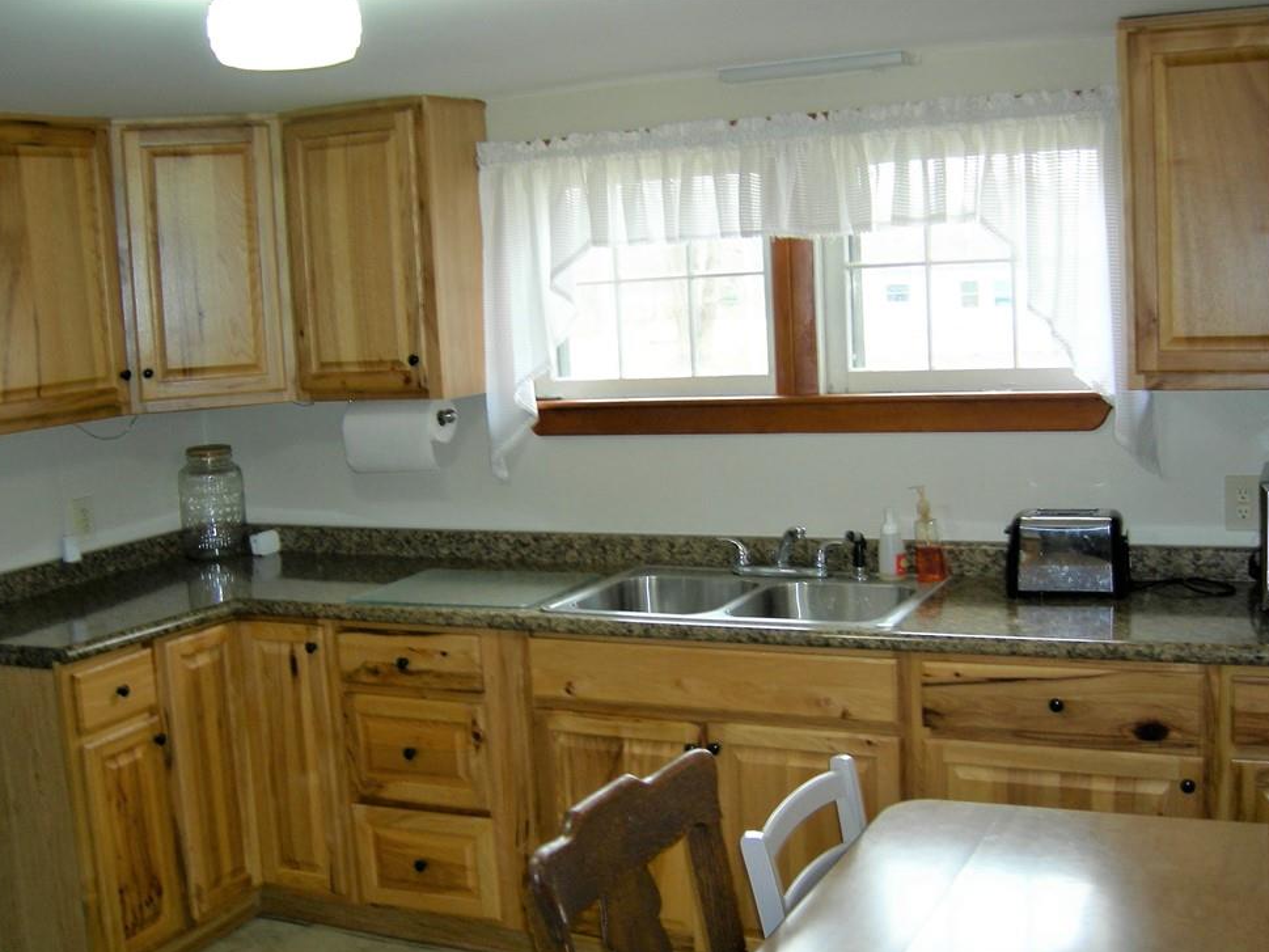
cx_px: 659
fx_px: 1393
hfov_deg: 49.0
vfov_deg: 37.7
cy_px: 497
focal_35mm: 38
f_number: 2.7
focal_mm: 7.5
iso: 64
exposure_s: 1/30
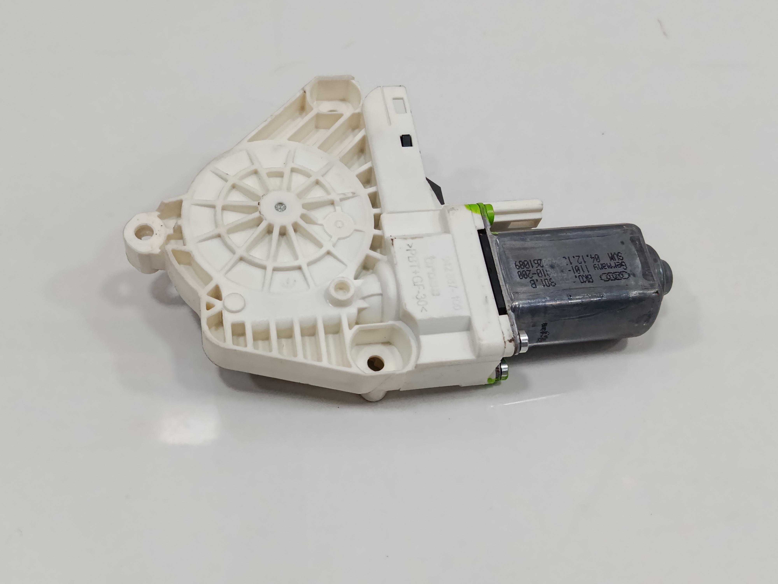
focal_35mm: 36
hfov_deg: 51.4
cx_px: 389
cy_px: 292
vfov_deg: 39.7
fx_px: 809
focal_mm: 5.24
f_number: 1.7
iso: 755
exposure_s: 1/100
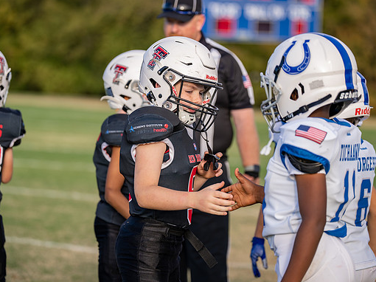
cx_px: 178
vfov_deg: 10.6
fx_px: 1520
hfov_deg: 14.1
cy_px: 141
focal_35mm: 140
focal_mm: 128
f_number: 2.8
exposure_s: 1/640
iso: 100
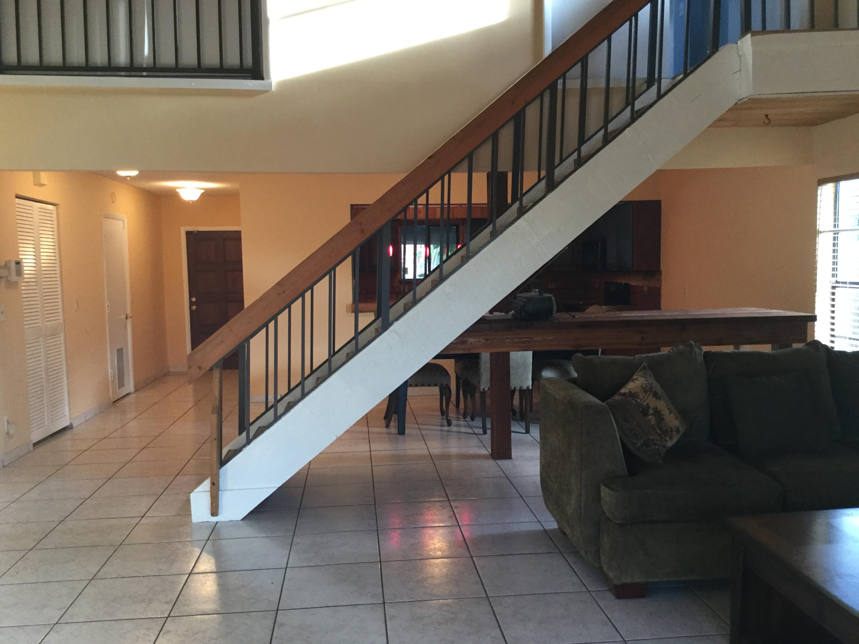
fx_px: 769
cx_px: 430
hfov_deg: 58.4
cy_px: 322
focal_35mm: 31
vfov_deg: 45.4
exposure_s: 1/30
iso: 100
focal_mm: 3.3
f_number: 2.4
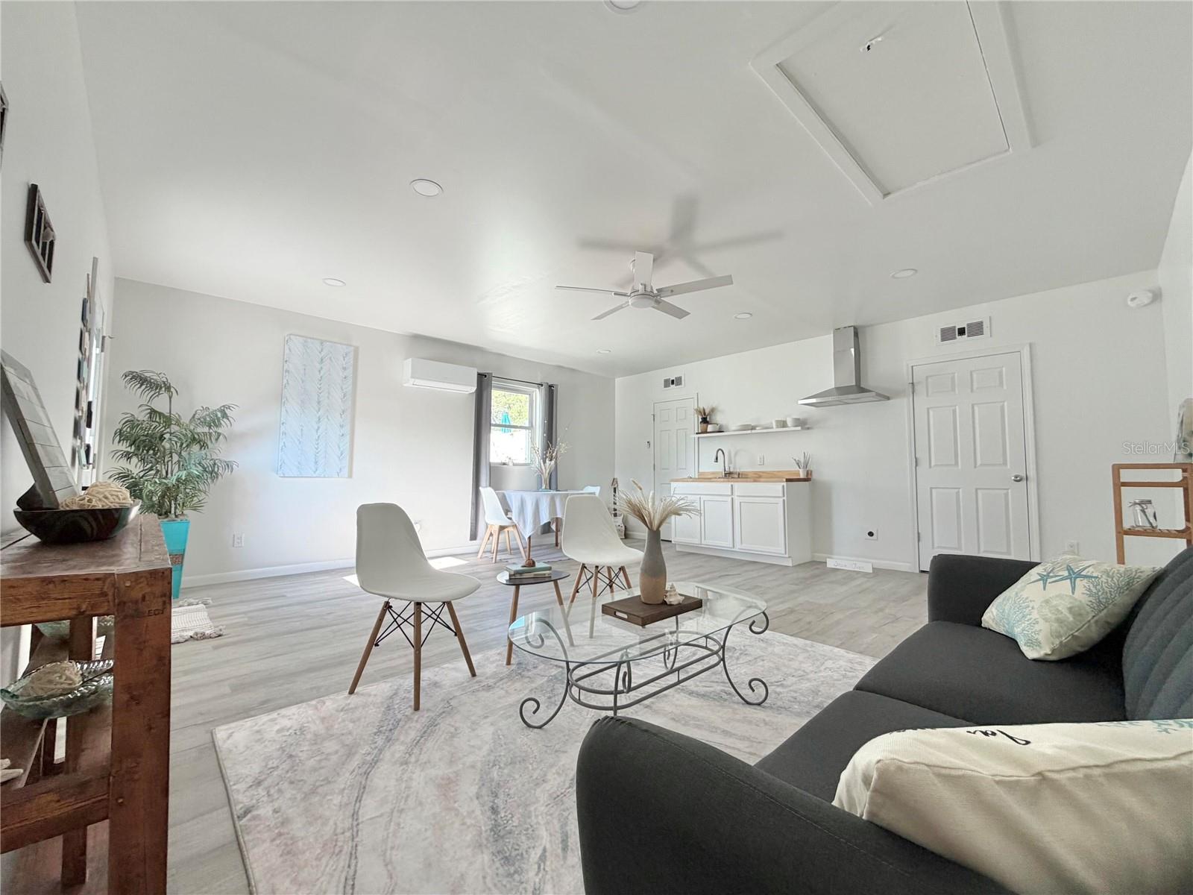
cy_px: 448
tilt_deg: +2.8
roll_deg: -0.6
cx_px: 596
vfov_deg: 85.7
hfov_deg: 102.1
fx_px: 482
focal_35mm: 14
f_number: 2.2
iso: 125
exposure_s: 1/121
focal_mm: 2.22
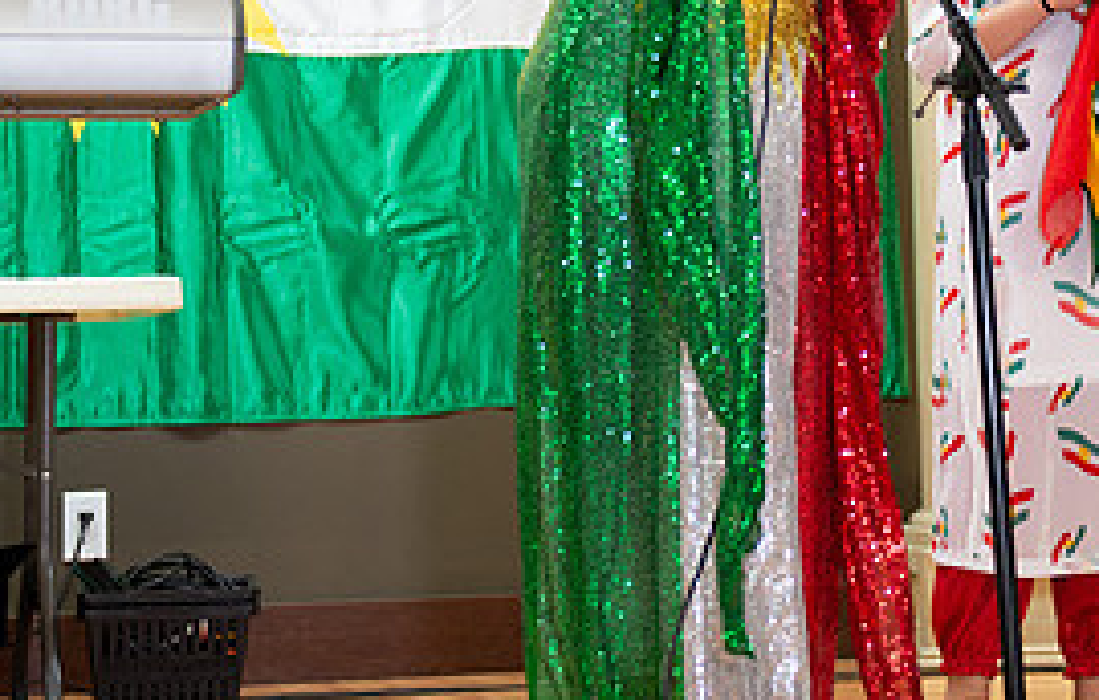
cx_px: 658
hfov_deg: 18.7
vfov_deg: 11.8
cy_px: -50
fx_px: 3343
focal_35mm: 111
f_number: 2.8
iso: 720
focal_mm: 48
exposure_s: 1/200
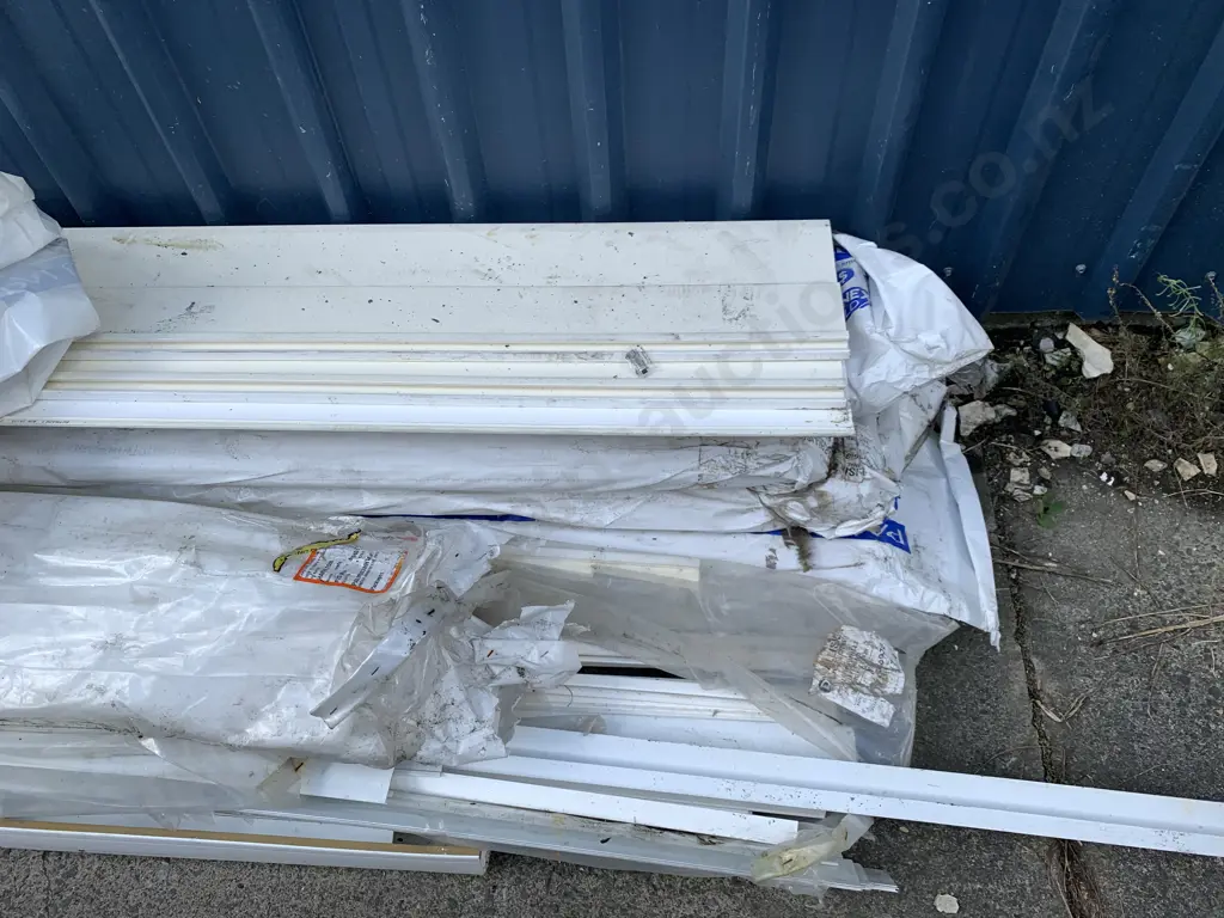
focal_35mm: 26
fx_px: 919
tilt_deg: -56.8
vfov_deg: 53.1
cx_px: 612
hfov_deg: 67.3
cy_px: 459
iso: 25
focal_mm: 4.25
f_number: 1.8
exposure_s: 1/879
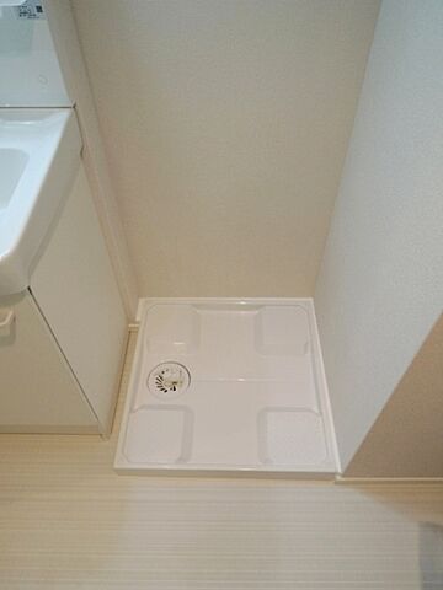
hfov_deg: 56.8
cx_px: 222
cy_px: 295
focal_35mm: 24
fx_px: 410
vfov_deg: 71.6
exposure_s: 1/30
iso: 100
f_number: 2.8
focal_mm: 4.3
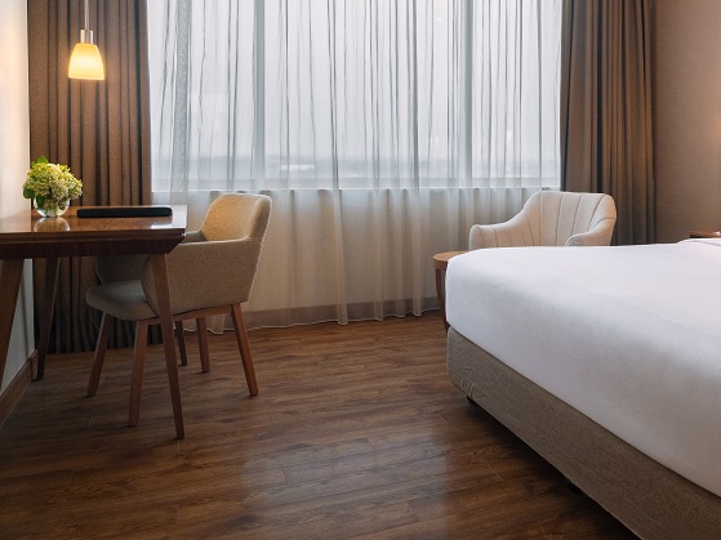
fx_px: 687
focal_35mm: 33
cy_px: 180
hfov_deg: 53.3
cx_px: 524
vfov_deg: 42.4
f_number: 11
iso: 400
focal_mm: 23
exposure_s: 1/3
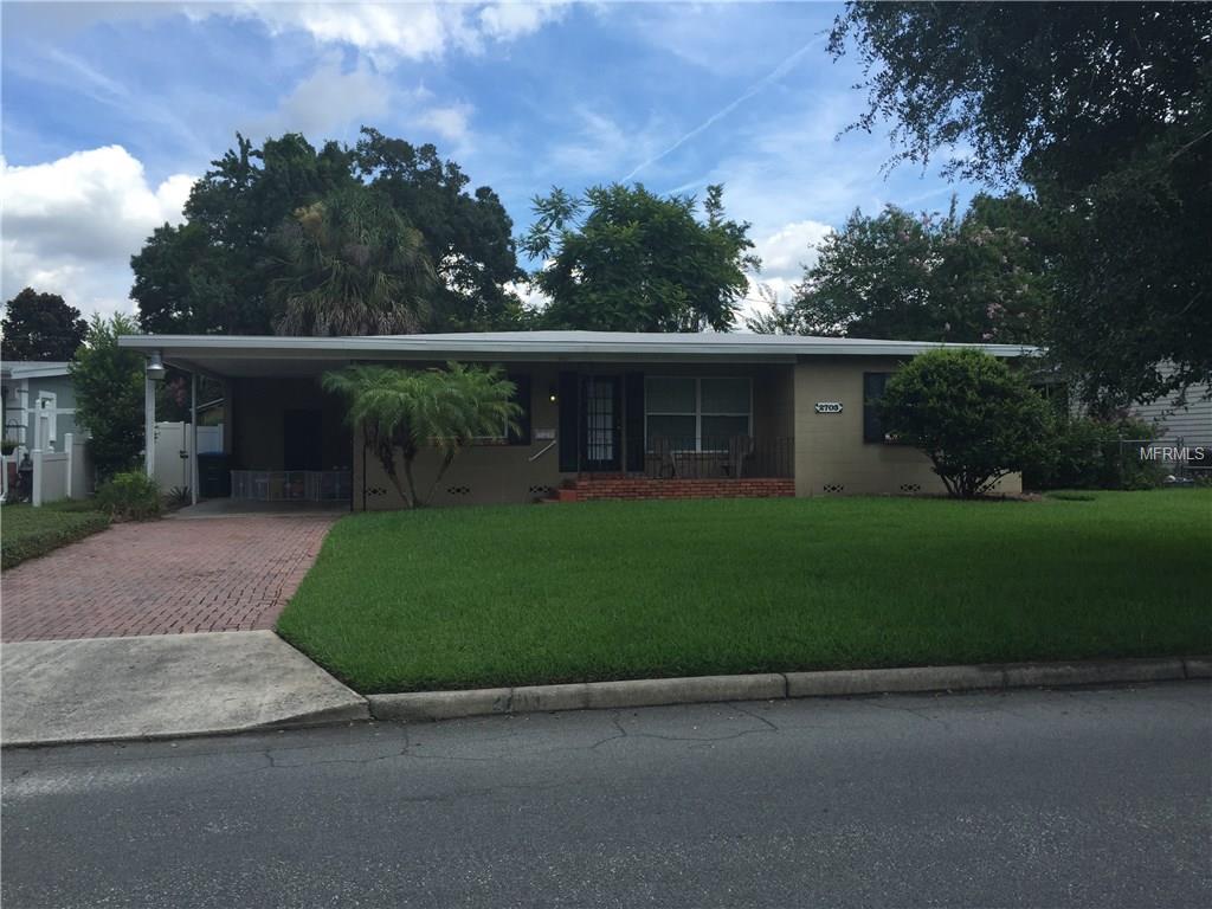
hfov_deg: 61.7
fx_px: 1015
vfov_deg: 48.2
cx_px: 606
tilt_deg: +1.7
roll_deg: -0.4
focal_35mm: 29
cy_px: 454
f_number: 2.2
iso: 32
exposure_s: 1/1464
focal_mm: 4.15
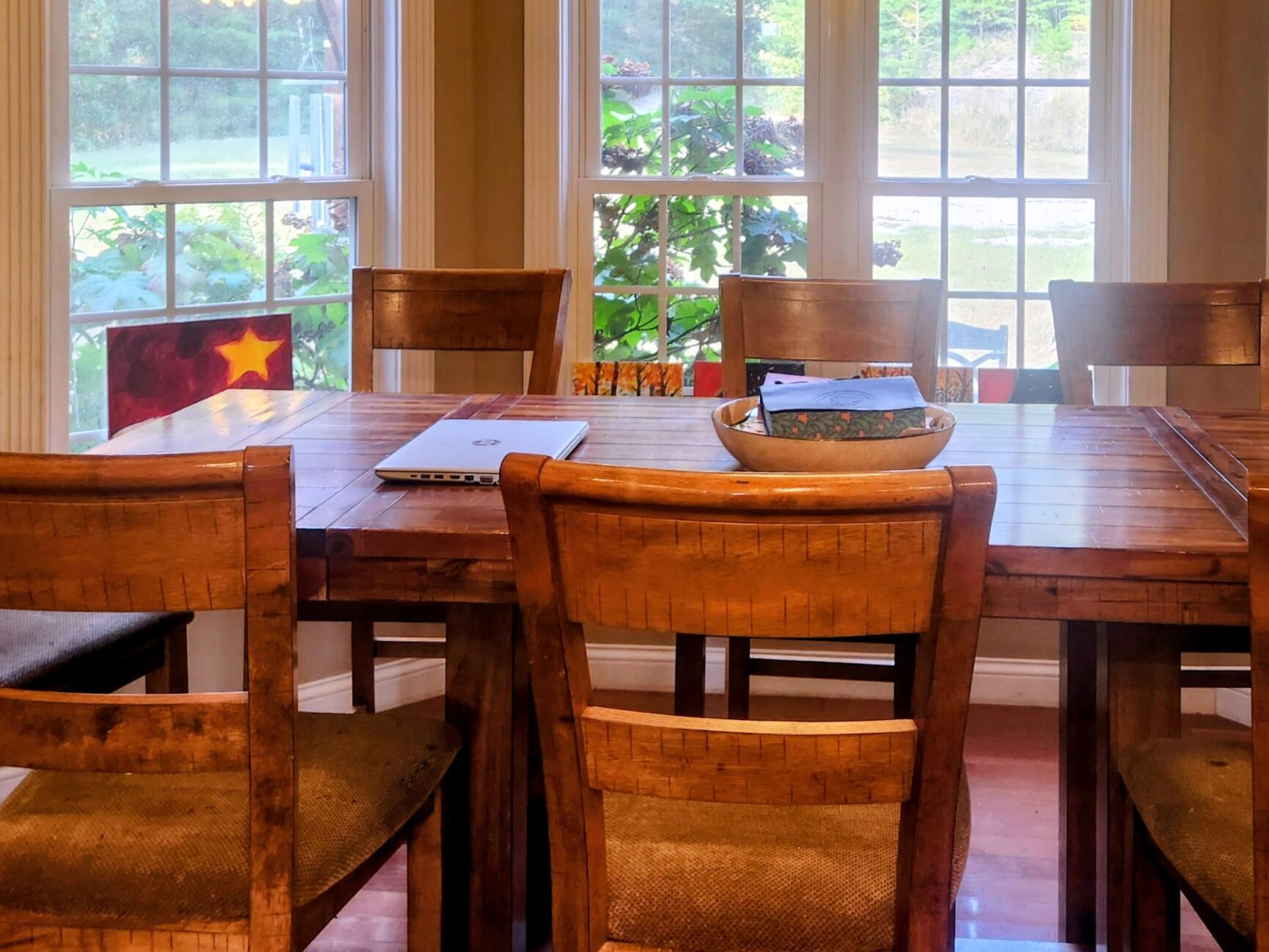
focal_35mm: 40
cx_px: 773
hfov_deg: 46.5
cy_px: 157
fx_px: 1466
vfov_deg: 34.6
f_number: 1.8
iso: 125
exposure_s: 1/120
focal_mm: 5.4
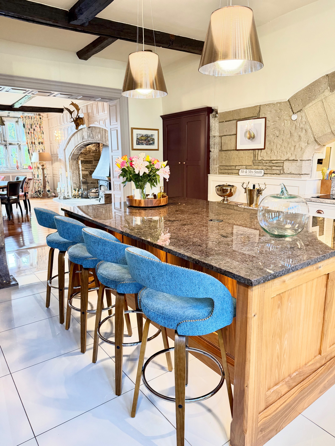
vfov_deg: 71.6
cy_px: 223
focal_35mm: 24
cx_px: 168
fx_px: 310
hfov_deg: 56.8
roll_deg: -0.2
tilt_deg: -12.1
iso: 320
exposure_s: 1/100
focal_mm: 6.76
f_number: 1.78
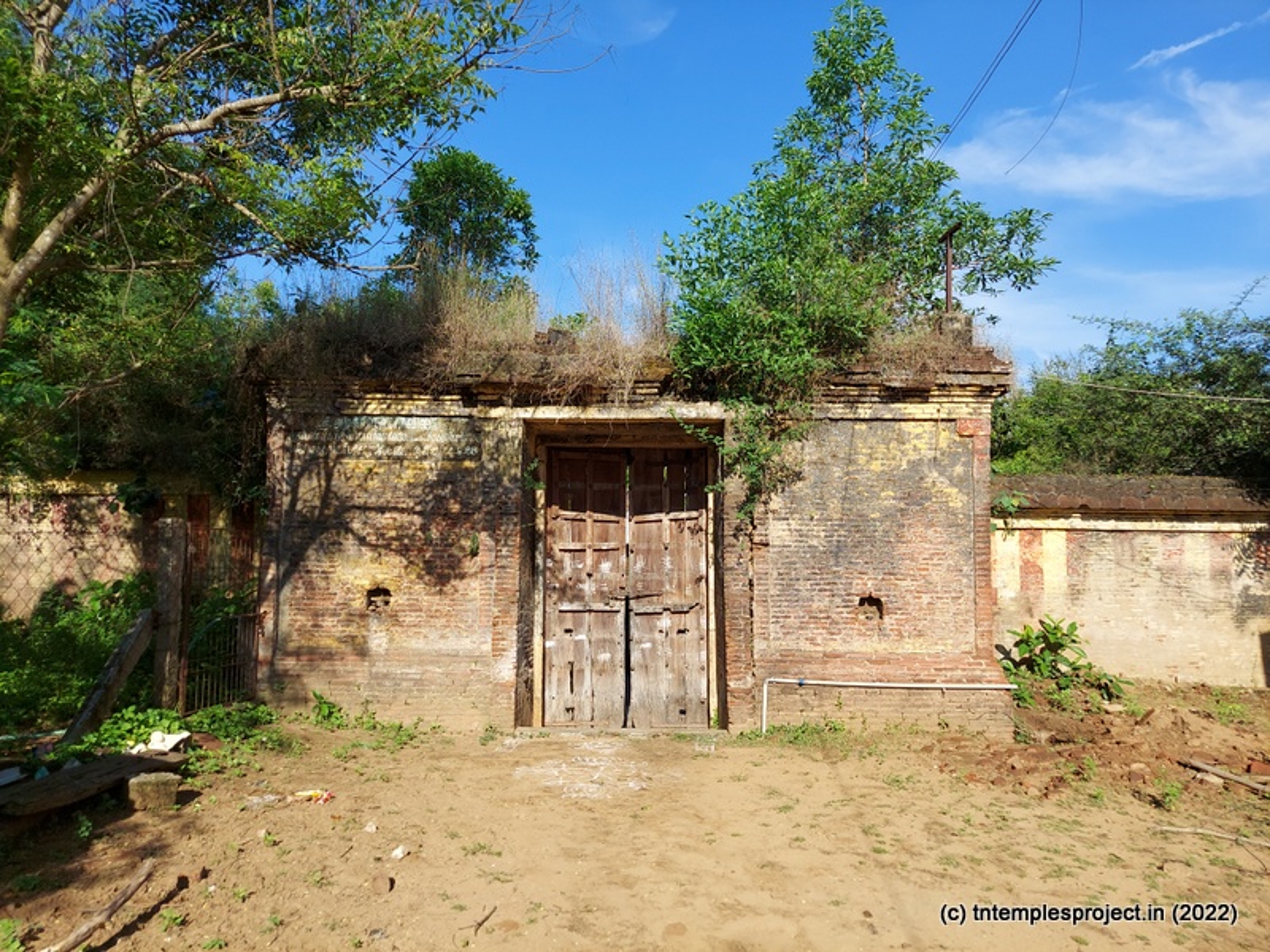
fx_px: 881
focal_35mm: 24
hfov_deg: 71.6
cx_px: 635
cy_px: 476
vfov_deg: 56.8
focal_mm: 5.23
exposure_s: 1/1389
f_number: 1.8
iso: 40
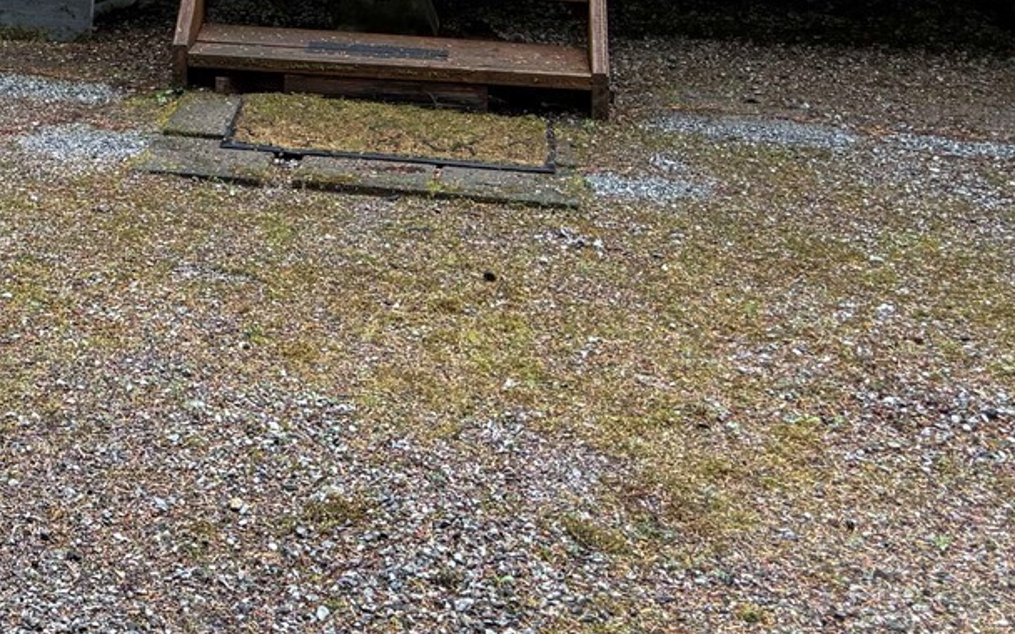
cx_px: -159
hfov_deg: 27.5
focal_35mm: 67
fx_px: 1853
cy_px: -118
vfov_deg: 18.4
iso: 200
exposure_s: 1/121
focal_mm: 6.76
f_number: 1.78
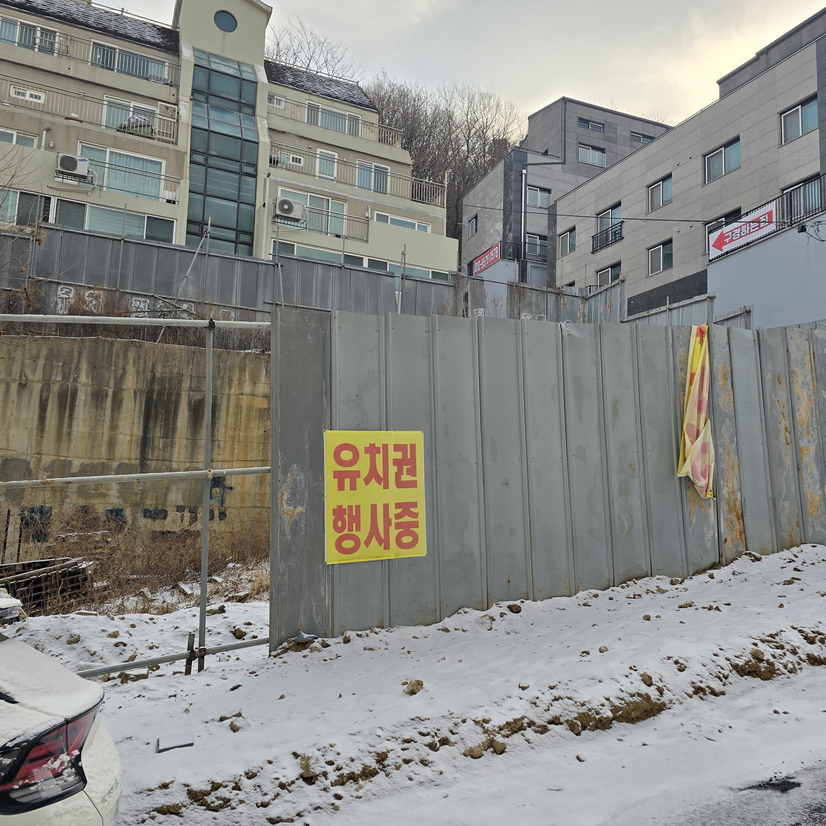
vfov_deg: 57.3
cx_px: 482
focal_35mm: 28
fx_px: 756
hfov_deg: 57.0
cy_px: 400
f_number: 1.7
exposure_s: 1/792
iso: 12
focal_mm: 6.3
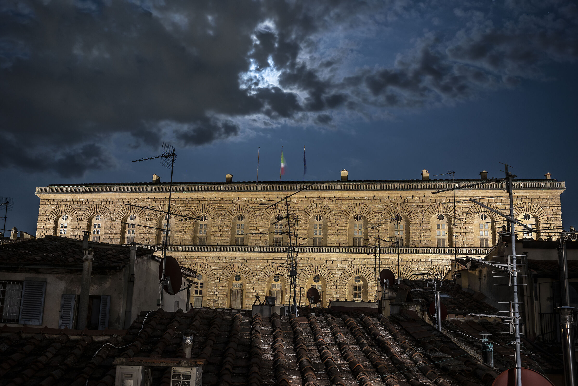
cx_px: 289
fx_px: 562
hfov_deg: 54.4
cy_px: 193
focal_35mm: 35
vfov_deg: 37.9
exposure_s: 30
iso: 200
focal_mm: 35
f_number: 8
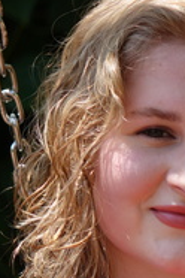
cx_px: 229
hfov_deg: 2.5
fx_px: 4154
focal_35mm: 539
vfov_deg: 3.8
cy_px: 291
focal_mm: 73.3
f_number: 2.8
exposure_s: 1/640
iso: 100
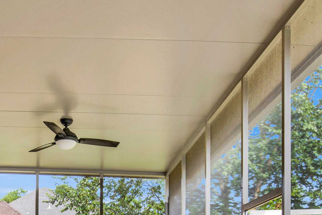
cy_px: 289
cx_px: 60
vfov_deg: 22.2
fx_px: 483
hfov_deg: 35.6
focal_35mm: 54
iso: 200
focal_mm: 20
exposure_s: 1/30
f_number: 11
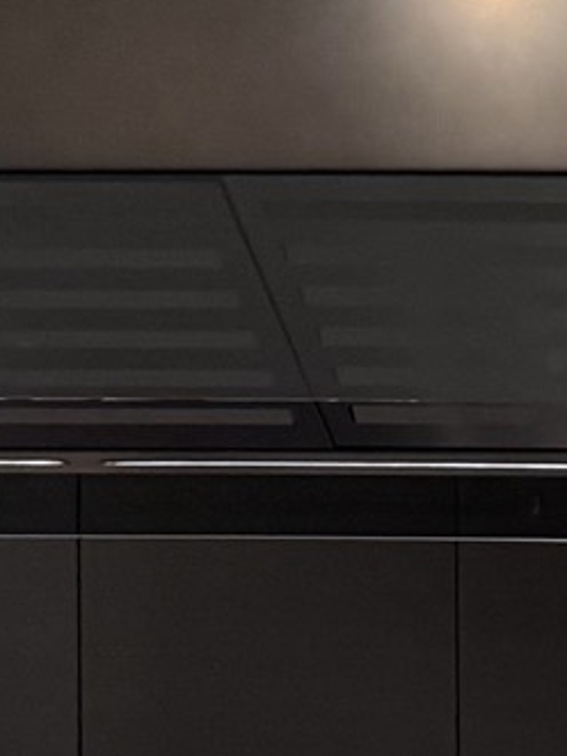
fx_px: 3169
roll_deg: +0.0
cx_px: 1468
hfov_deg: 9.0
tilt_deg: +0.0
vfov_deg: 13.0
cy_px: 1099
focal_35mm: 145
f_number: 1.78
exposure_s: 1/60
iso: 250
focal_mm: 6.76
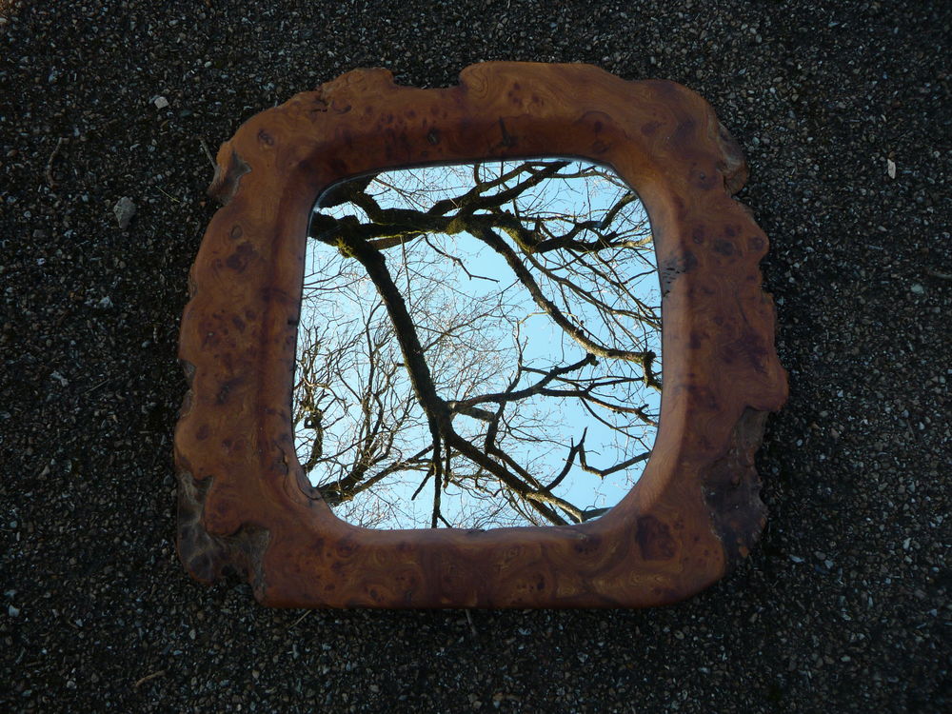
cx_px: 476
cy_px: 357
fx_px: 825
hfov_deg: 60.0
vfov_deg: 46.8
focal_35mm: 30
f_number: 4
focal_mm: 5.2
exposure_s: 1/160
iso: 100
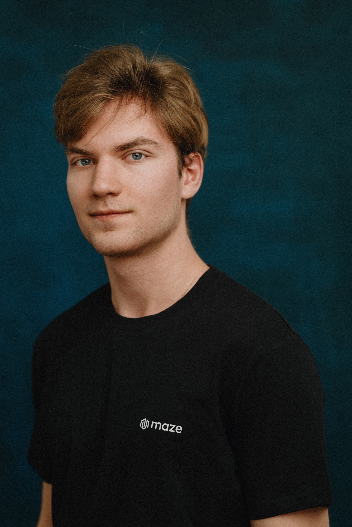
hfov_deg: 16.1
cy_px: 264
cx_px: 176
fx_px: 1247
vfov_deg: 23.9
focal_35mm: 85
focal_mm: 85
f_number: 2.8
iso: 100
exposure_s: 1/200
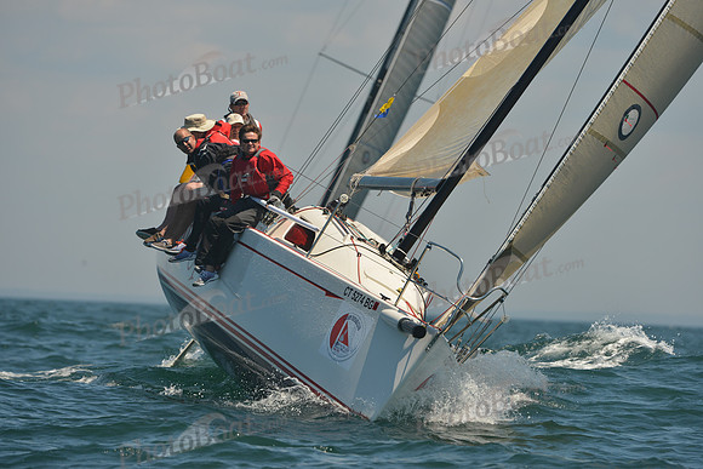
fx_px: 7422
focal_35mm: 380
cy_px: 234
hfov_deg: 5.4
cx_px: 352
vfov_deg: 3.6
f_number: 7.1
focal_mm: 380
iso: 250
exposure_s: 1/1000
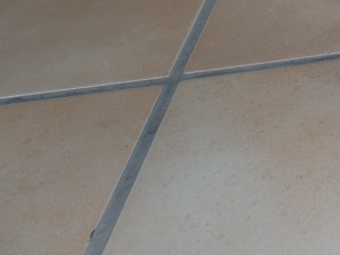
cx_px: 436
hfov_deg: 18.8
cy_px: -71
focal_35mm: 97
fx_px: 953
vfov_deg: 14.6
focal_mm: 6.3
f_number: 2.8
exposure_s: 1/60
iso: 64
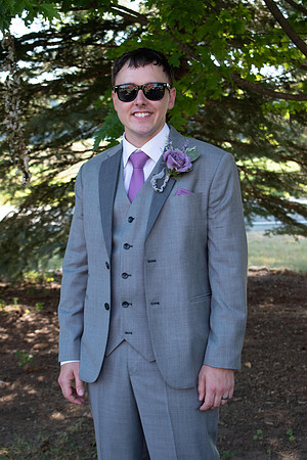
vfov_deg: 28.1
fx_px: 921
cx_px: 154
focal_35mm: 72
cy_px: 230
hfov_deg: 18.9
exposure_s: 1/160
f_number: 6.3
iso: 400
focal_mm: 48
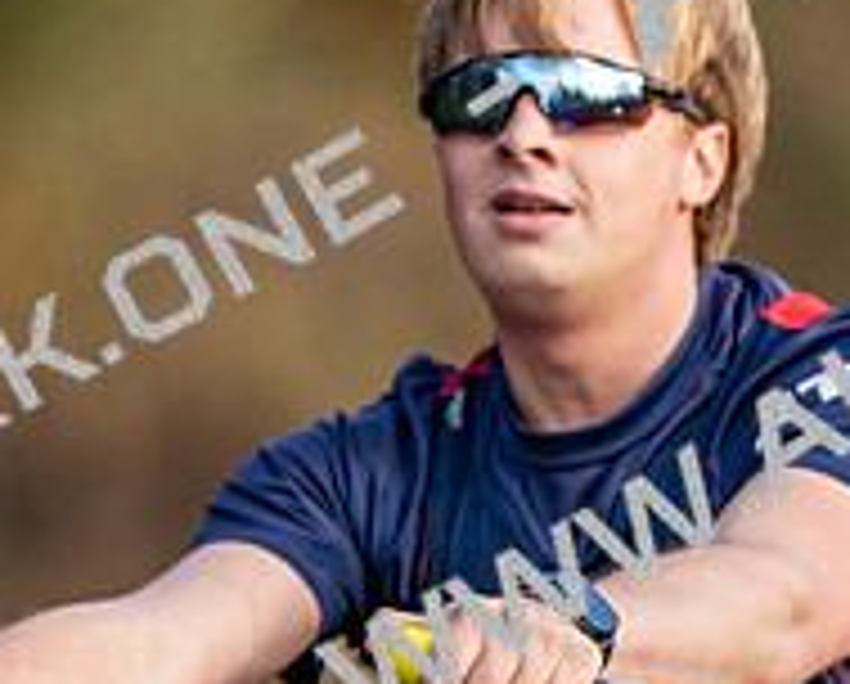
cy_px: 731
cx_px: 872
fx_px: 43485
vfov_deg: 0.9
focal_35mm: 1725
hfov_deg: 1.1
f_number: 4
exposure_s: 1/2500
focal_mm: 600
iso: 1100
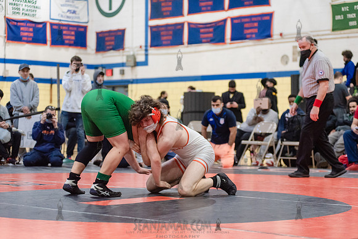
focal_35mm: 80
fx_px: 796
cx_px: 179
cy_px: 120
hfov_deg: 25.4
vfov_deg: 17.1
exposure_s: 1/400
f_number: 3.5
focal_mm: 80
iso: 4000
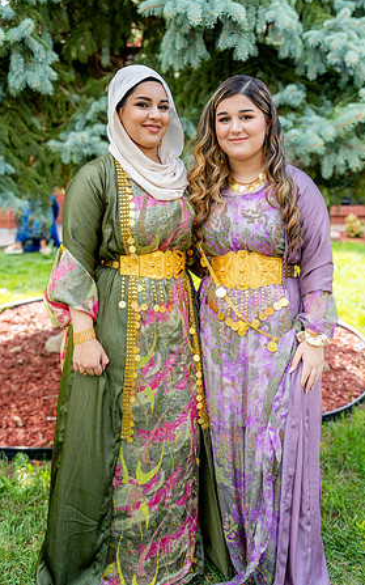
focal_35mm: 39
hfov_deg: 32.7
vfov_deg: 50.4
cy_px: 292
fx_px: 621
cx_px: 194
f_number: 5
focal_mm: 38
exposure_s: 1/320
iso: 320
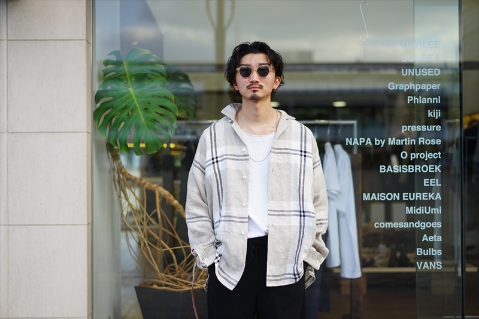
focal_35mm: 55
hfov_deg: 36.3
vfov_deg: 24.6
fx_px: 732
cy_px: 160
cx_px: 240
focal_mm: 55
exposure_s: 1/400
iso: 100
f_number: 2
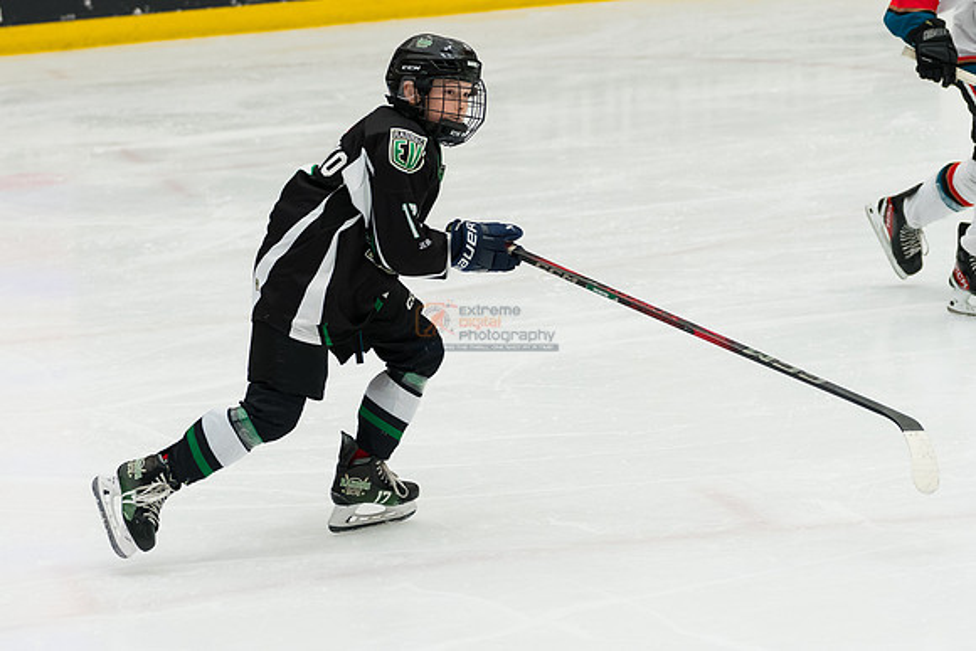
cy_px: 262
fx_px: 4262
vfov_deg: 8.7
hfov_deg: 13.1
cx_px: 485
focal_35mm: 157
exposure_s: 1/1250
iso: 2000
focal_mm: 75
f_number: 2.8
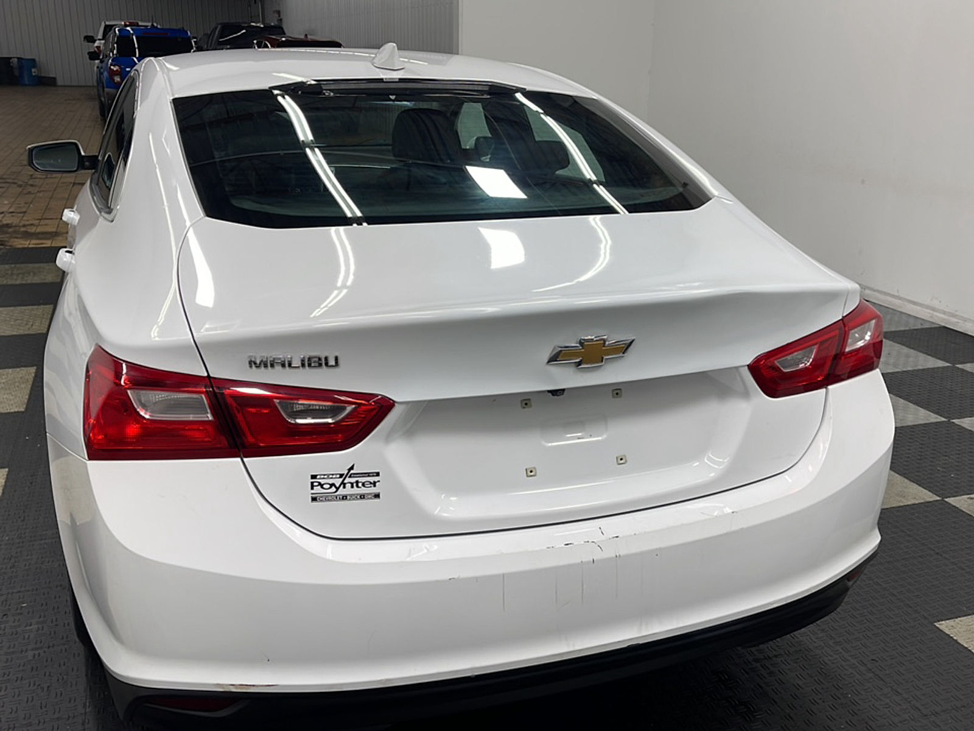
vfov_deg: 49.7
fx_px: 788
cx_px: 487
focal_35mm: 28
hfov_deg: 63.4
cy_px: 366
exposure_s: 1/120
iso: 40
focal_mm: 5.1
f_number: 1.6
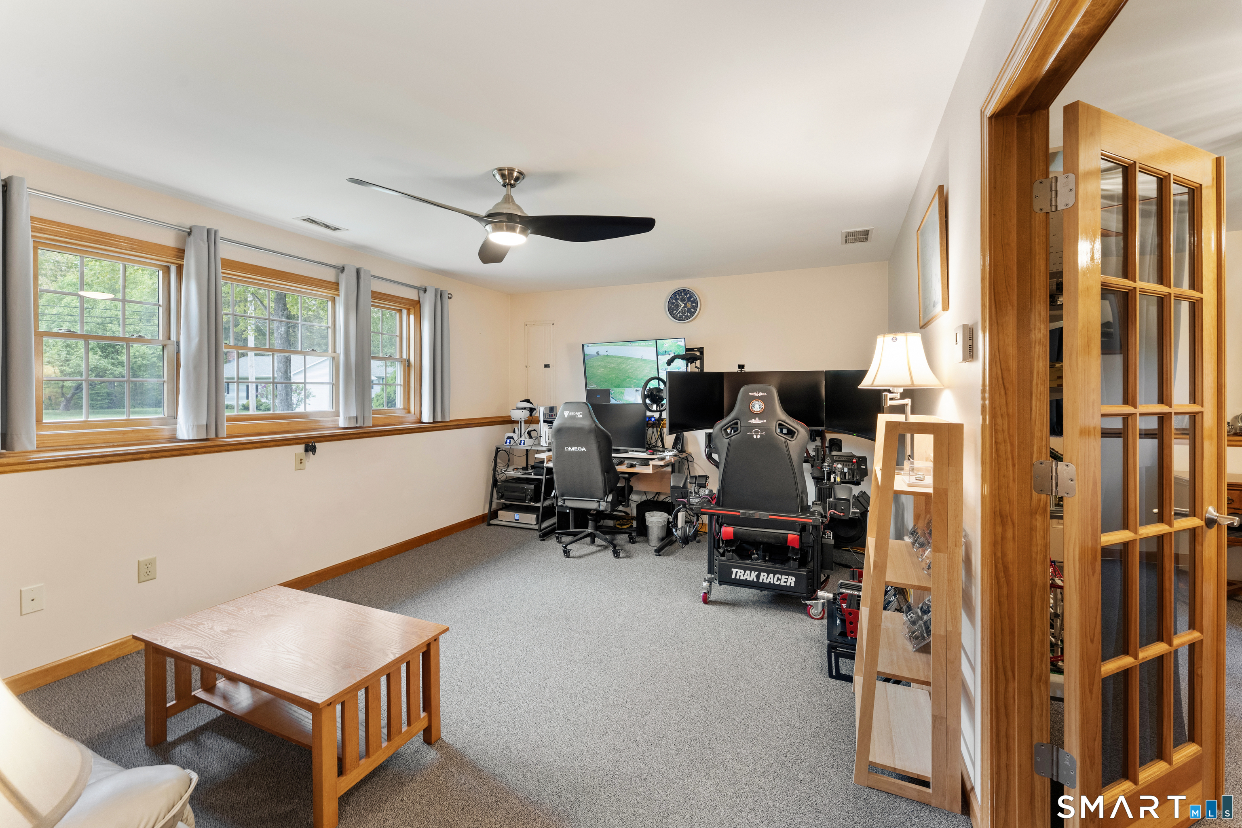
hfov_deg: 104.3
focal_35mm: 14
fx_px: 483
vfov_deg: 81.2
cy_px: 414
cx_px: 621
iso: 800
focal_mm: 14
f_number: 8
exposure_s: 1/2
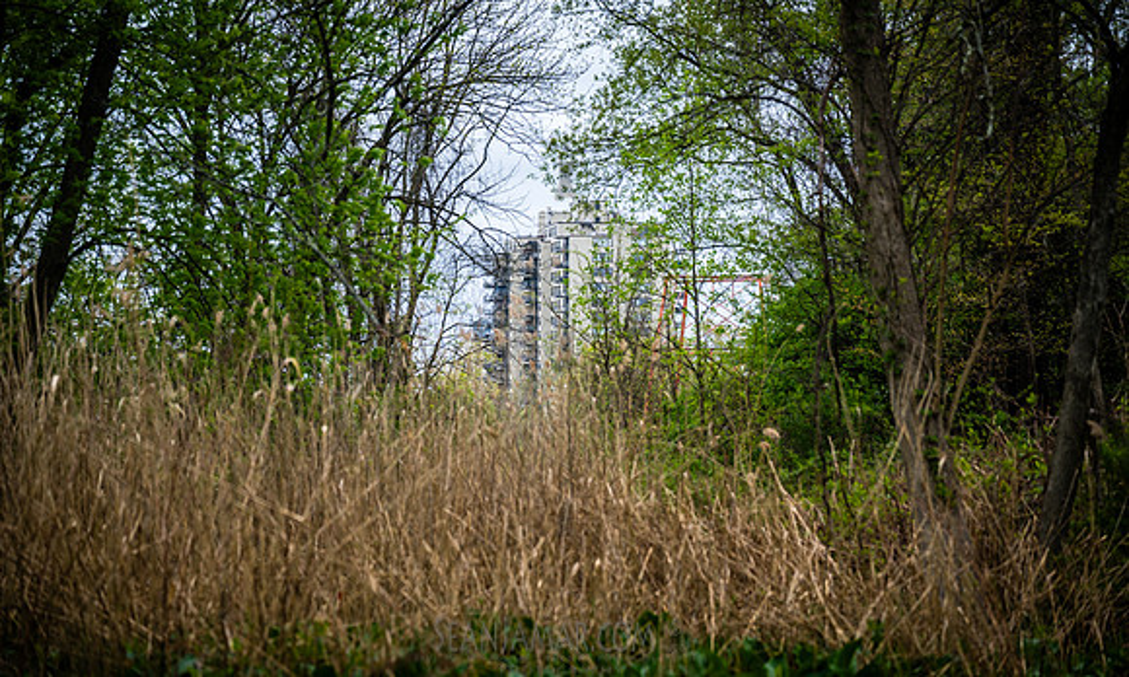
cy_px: 305
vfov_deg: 9.1
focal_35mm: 140
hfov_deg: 15.1
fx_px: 4250
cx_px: 564
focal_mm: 135
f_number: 4
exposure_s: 1/500
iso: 500
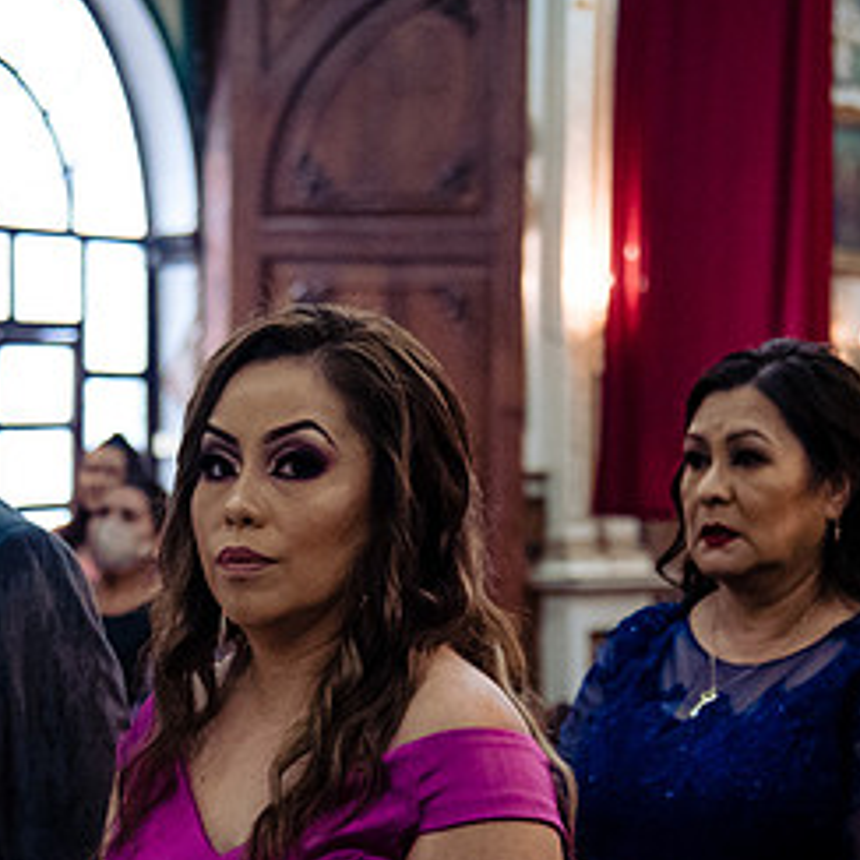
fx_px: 3738
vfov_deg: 13.1
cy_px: 553
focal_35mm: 133
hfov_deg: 13.1
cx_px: 259
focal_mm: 55
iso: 3200
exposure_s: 1/160
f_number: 4
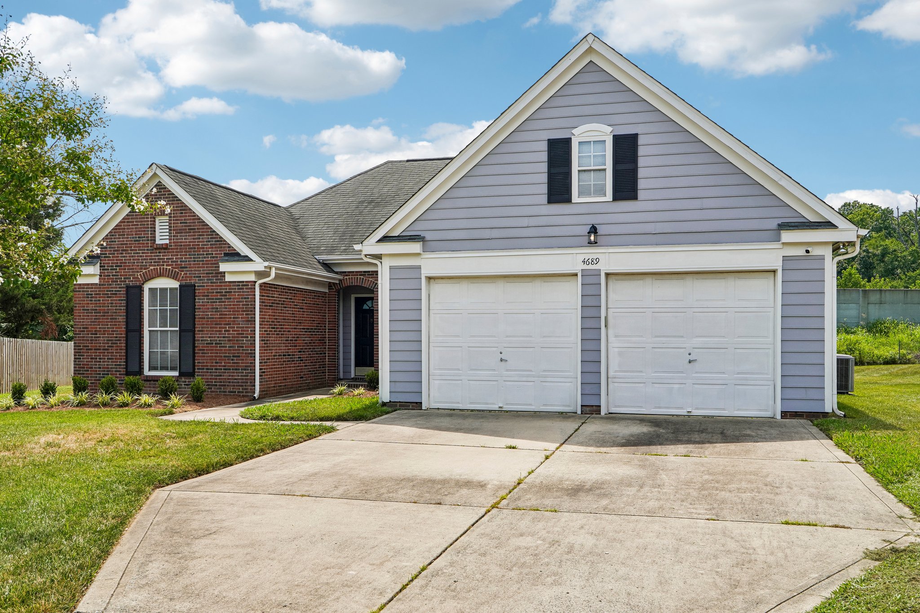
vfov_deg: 43.6
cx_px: 460
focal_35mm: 30
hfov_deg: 61.9
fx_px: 767
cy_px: 306
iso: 100
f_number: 8
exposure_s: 1/125
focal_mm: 20
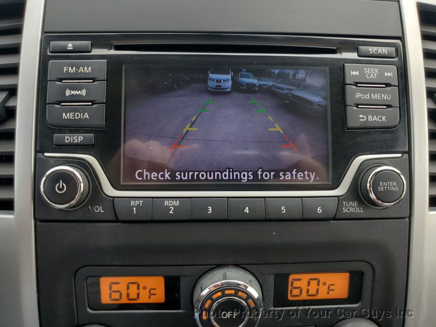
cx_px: 218
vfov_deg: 53.1
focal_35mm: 26
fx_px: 327
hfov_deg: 67.3
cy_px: 164
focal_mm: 4.3
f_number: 1.5
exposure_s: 1/486
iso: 50
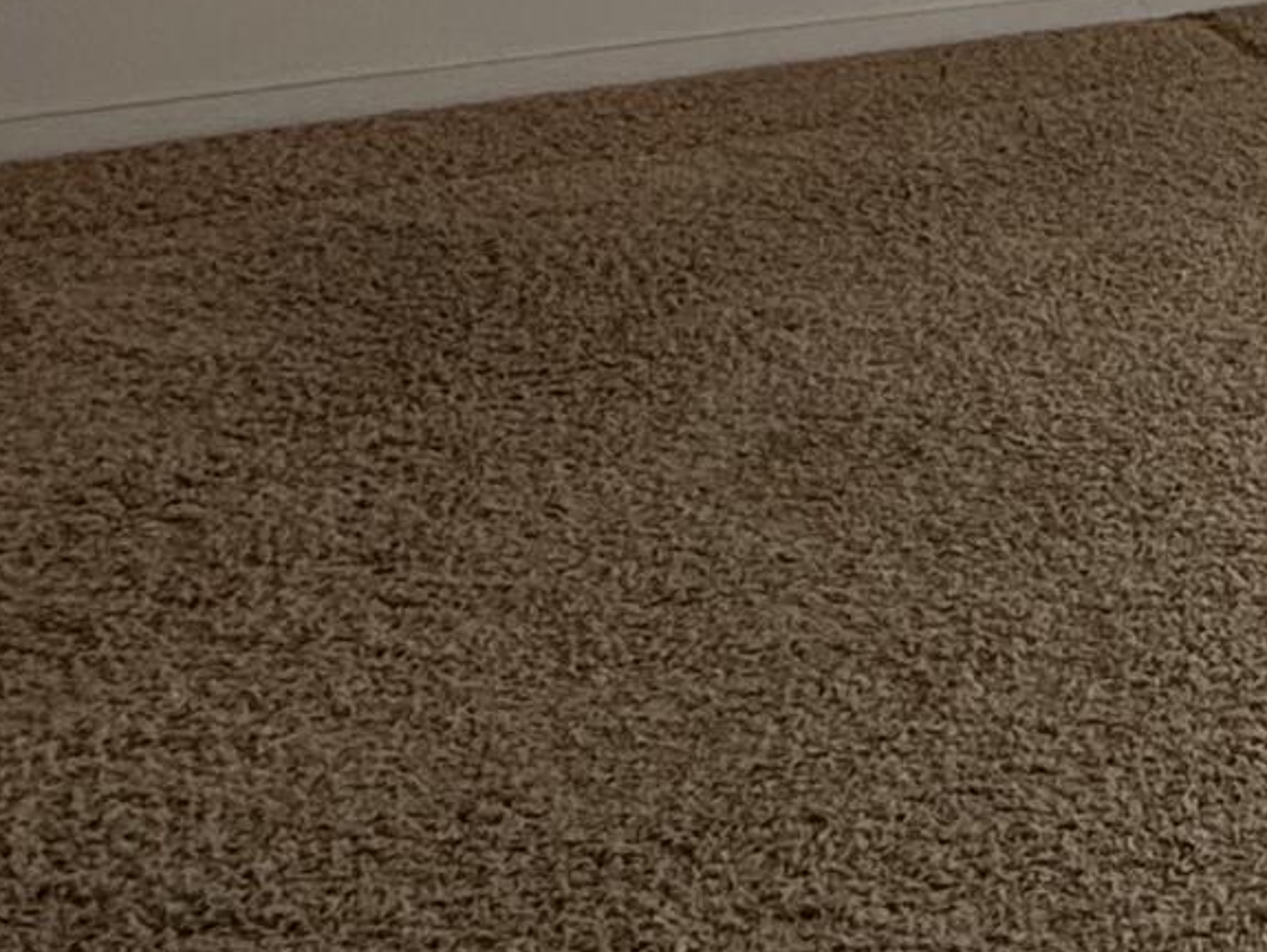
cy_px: -685
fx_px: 2674
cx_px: 2798
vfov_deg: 17.1
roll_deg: -2.1
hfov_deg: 16.5
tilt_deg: +1.4
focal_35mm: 73
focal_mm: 2.22
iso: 40
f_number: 2.2
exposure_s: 1/106
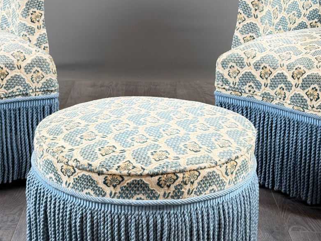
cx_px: 139
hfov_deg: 26.3
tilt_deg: -15.1
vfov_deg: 19.8
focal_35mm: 74
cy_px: 82
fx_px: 686
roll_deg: -0.4
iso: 80
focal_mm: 6.76
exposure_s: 1/50
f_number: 1.78
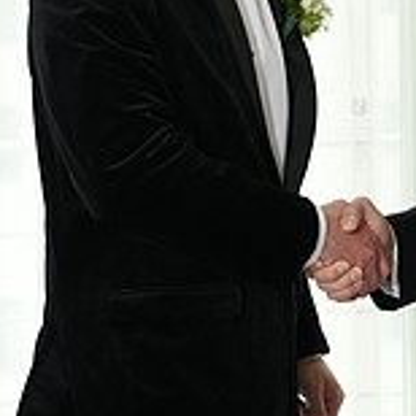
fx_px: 2094
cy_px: 20
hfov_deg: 11.2
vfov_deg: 11.3
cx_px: 430
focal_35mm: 154
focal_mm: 48
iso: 800
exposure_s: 1/200
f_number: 4
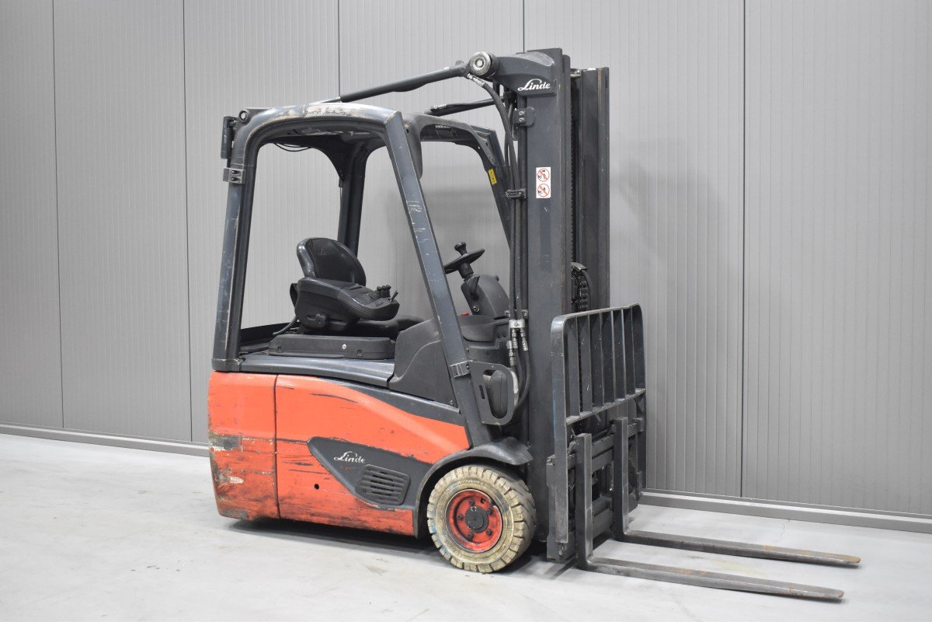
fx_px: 1048
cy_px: 311
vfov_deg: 33.0
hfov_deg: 47.9
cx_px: 466
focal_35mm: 40
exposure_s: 1/40
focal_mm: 27
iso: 1600
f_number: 4.5
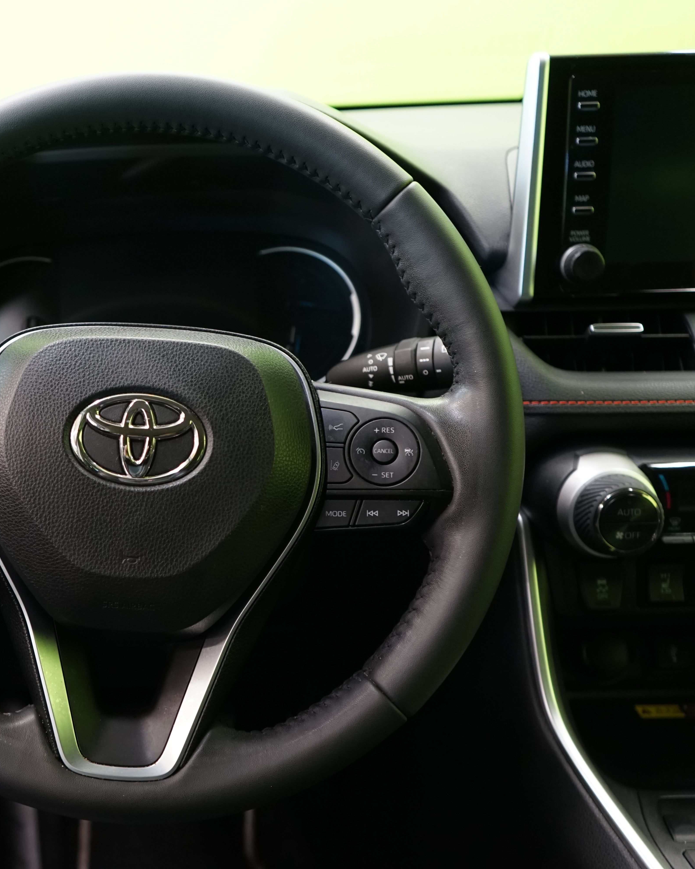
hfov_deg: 35.4
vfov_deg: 44.8
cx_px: 146
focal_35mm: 41
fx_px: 1054
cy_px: 433
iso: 1250
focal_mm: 29
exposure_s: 1/20
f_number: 4
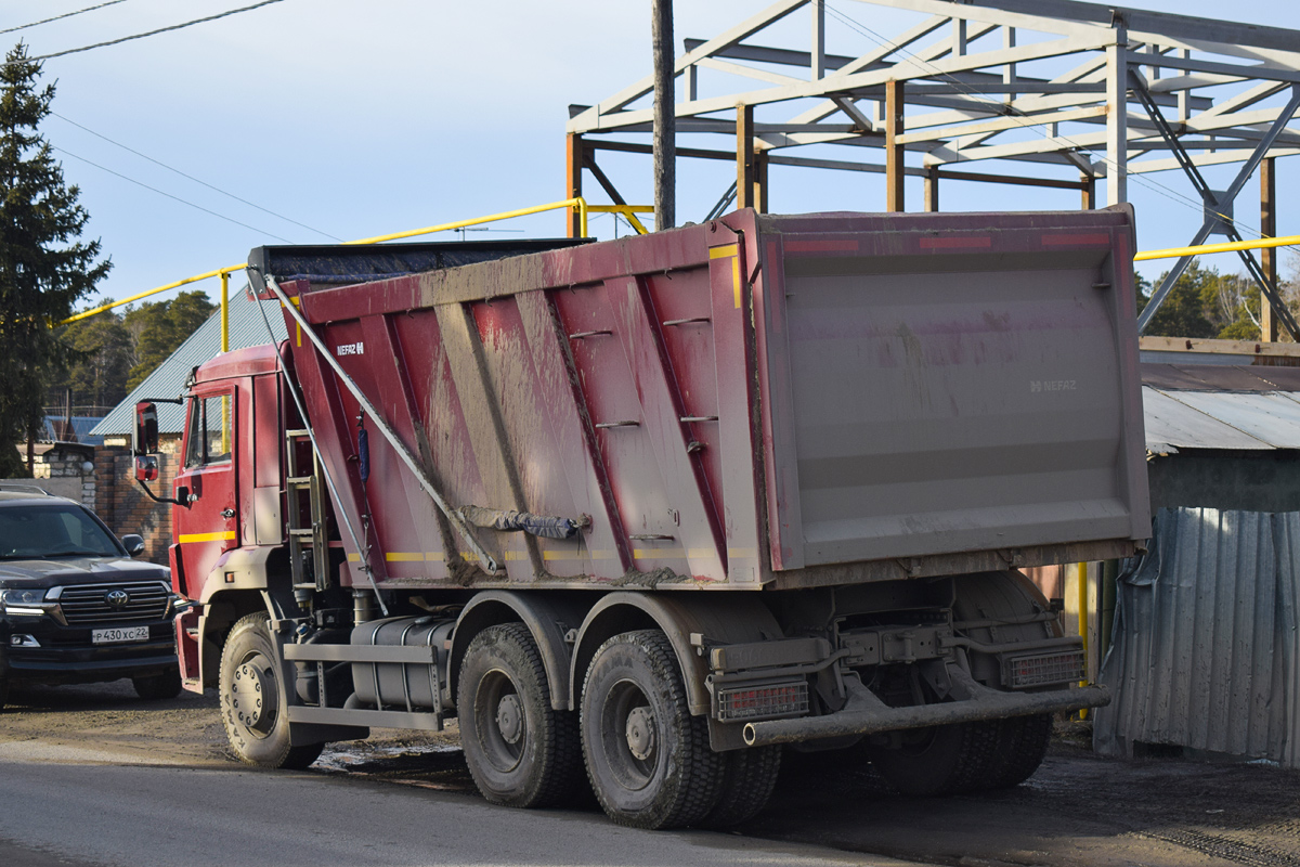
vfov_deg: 18.2
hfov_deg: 27.0
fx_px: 2708
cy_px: 434
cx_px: 650
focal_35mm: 75
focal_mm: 50
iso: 200
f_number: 5.6
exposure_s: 1/500
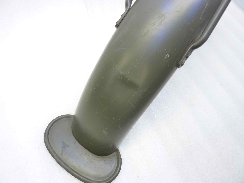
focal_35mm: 25
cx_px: 122
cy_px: 92
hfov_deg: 69.4
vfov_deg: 54.9
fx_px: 176
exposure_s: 1/8
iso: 125
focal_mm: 4.1
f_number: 3.3
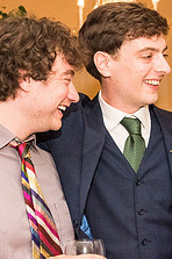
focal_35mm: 87
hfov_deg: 15.6
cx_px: 67
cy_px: 121
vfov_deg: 23.4
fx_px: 625
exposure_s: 1/125
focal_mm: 31
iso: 2500
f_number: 2.8
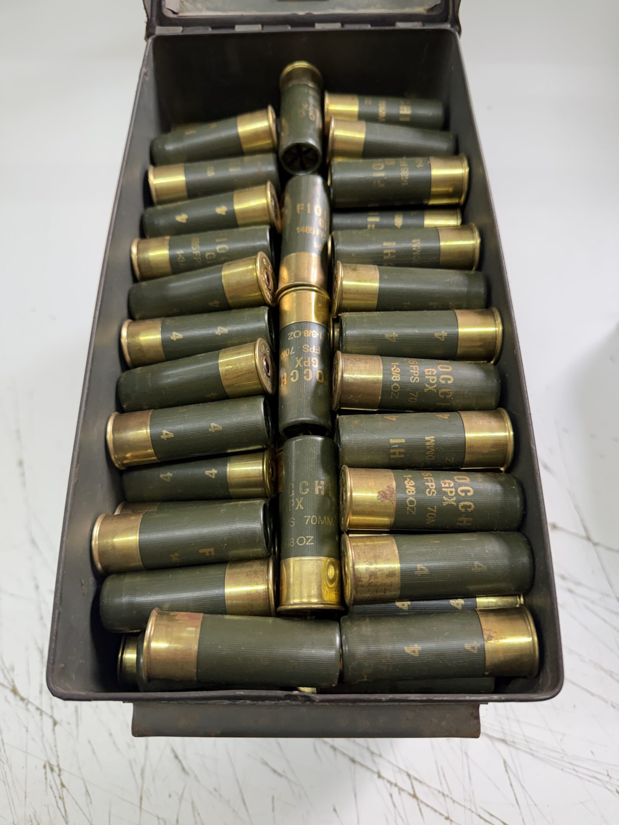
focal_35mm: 24
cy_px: 412
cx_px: 310
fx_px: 572
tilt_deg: -65.9
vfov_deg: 71.6
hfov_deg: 56.8
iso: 200
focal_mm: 6.76
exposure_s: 1/120
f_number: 1.78
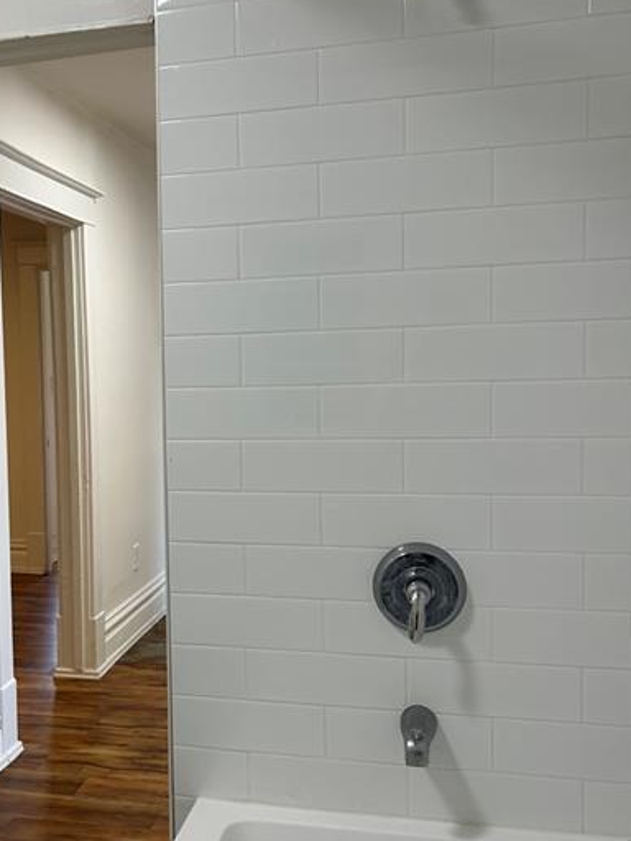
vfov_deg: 47.9
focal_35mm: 39
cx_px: 194
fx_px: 948
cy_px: 427
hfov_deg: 36.3
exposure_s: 1/120
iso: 64
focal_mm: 5.7
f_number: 1.5
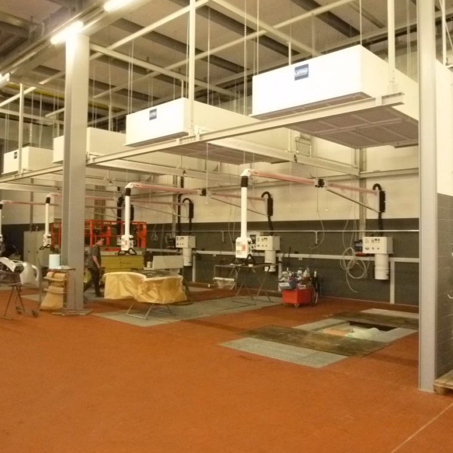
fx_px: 444
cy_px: 226
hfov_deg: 54.0
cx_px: 219
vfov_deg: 54.0
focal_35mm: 30
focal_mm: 4.5
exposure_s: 1/30
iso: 500
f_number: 2.8
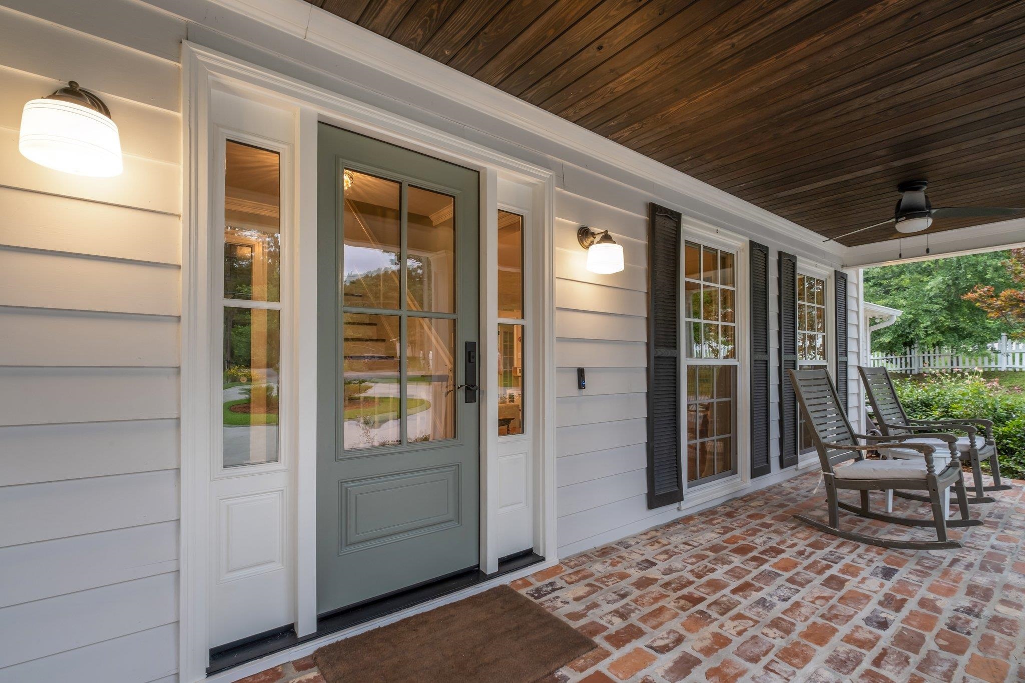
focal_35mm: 15
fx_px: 427
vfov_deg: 77.3
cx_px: 512
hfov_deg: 100.4
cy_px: 342
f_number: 8
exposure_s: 1/5
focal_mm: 10
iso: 250
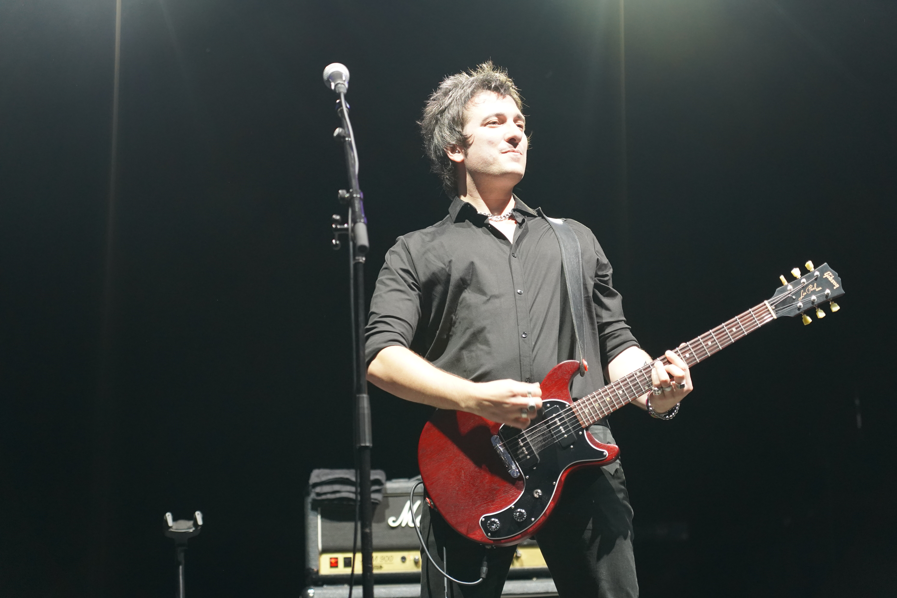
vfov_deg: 13.0
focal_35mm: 105
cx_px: 448
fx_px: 2616
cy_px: 299
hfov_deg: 19.5
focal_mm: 105
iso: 3200
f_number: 4
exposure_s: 1/160
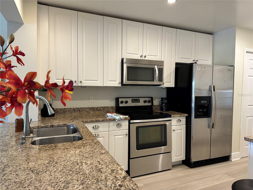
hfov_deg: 71.6
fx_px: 175
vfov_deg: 56.8
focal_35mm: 24
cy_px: 95
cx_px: 126
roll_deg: -0.9
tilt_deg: -2.7
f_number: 1.78
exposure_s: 1/60
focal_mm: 6.86
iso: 160
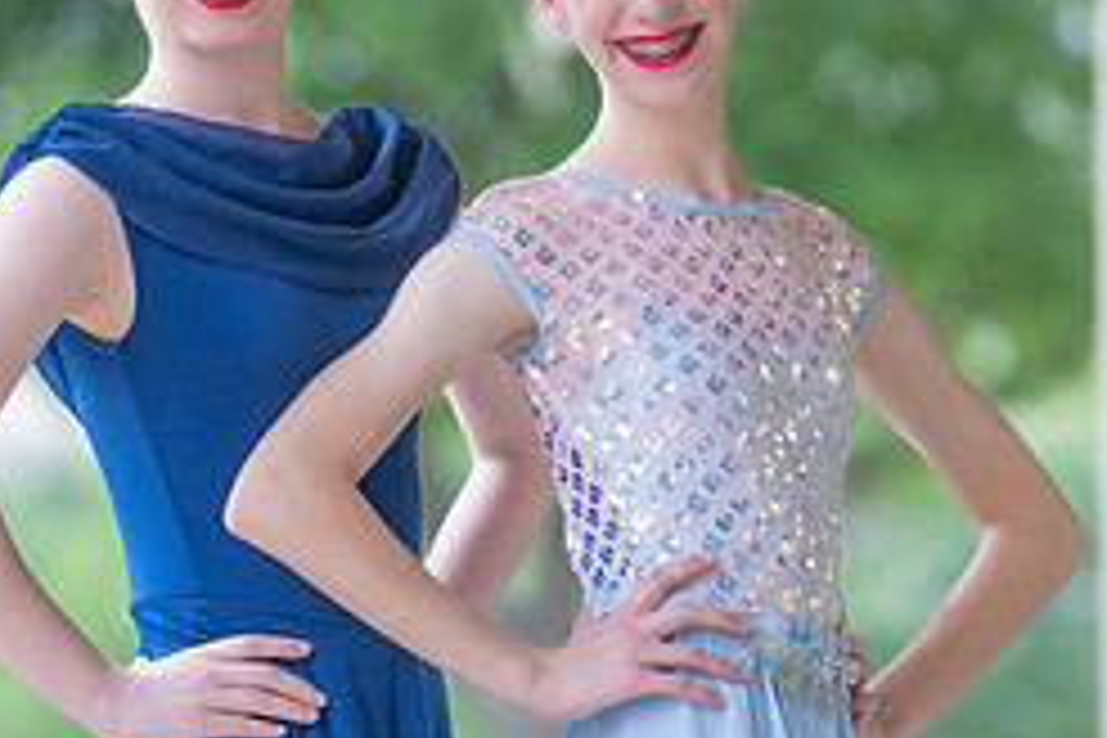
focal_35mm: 336
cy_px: 292
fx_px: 10331
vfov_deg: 4.1
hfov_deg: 6.1
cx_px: 504
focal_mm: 137
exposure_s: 1/320
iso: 800
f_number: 2.8
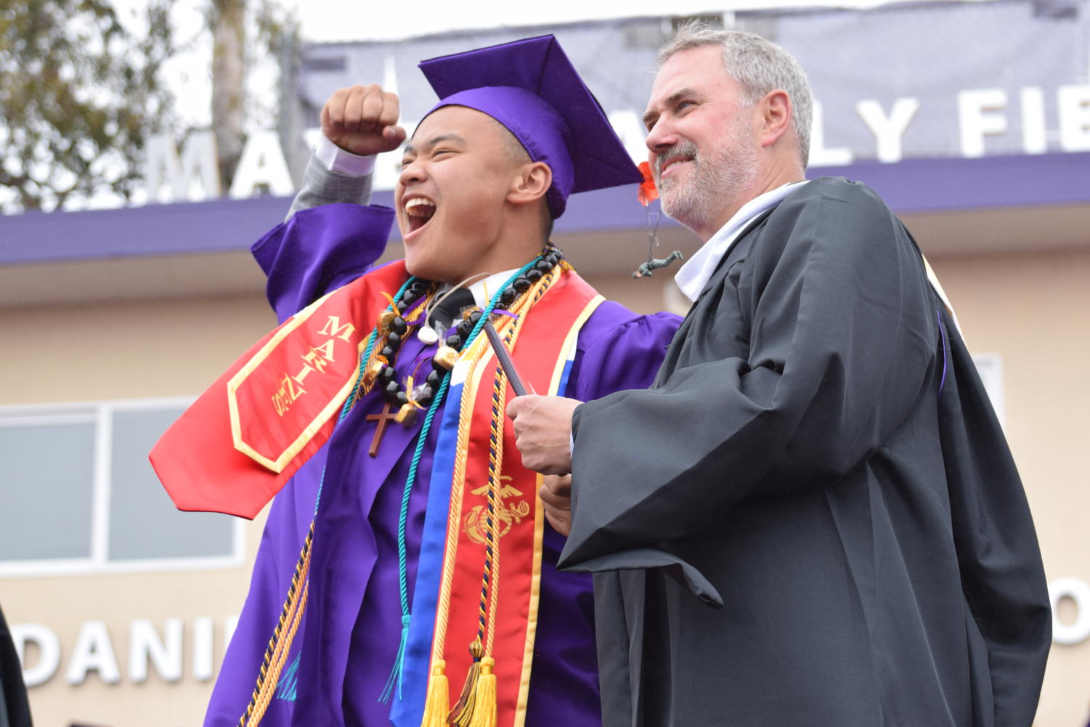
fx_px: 3179
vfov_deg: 13.0
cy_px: 364
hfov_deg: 19.5
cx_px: 545
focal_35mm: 105
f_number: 5
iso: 400
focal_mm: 70
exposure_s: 1/1250
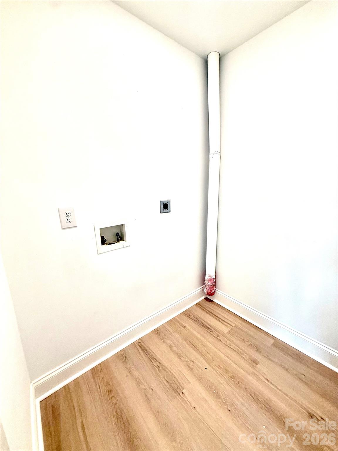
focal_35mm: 14
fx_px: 182
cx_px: 169
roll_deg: +1.1
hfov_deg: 85.7
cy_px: 226
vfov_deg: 102.1
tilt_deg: -12.6
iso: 200
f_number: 2.2
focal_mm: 2.22
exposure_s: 1/120
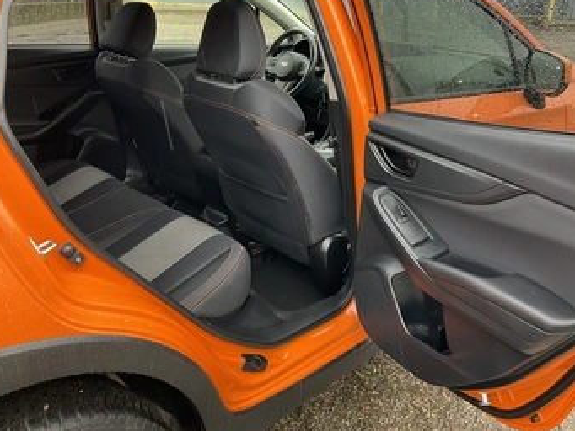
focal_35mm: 34
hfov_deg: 53.8
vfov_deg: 41.8
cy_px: 200
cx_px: 327
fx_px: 565
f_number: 1.8
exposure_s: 1/94
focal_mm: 3
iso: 64
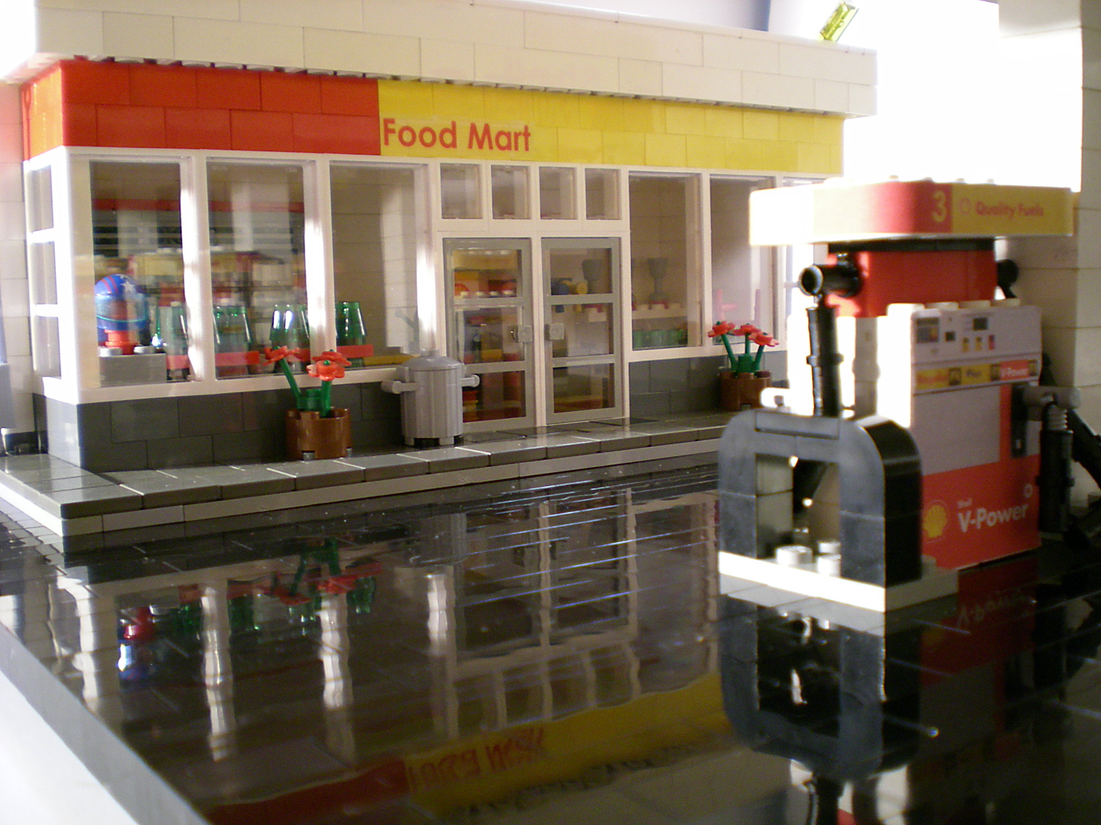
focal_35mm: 38
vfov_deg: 37.7
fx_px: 1209
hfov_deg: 49.0
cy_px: 412
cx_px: 550
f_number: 3.1
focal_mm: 6.3
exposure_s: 1/19.7
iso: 200
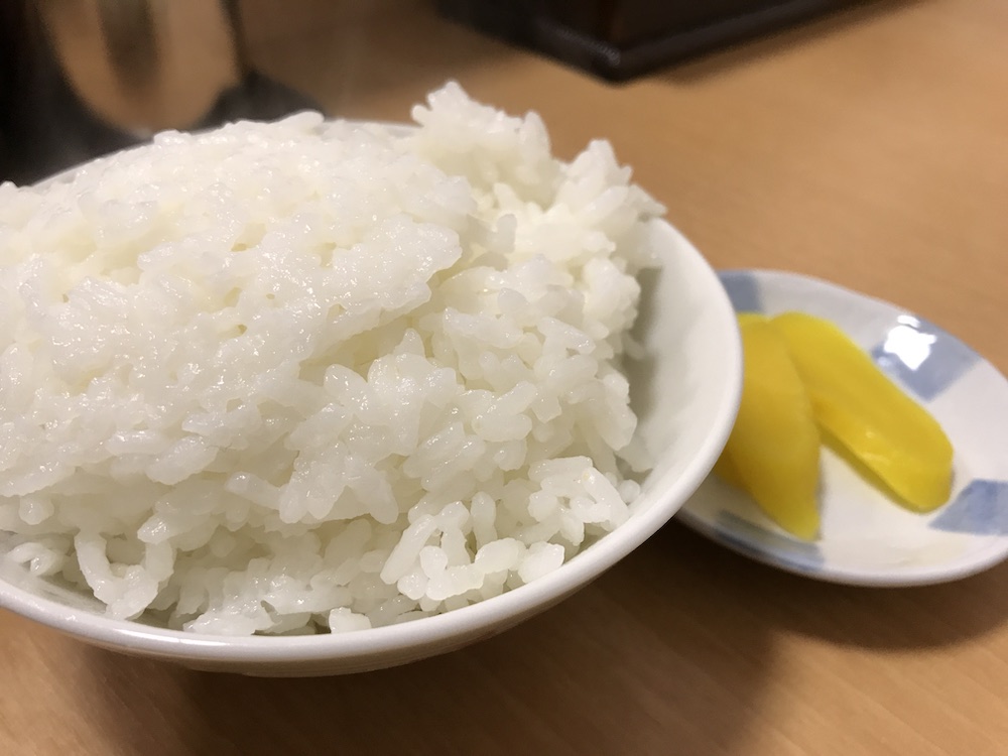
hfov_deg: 63.4
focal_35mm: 28
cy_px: 378
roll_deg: -5.3
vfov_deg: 49.7
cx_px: 504
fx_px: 815
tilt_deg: -39.8
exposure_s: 1/30
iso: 25
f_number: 1.8
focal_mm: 3.99
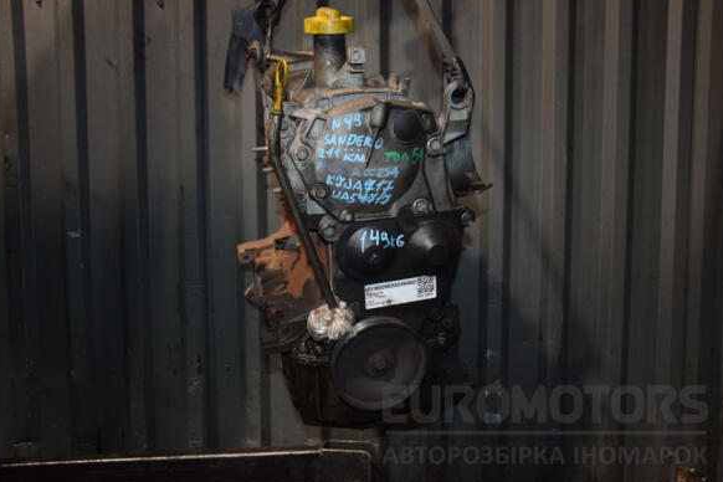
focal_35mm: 34
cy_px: 239
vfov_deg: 38.9
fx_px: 683
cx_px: 359
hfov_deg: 55.8
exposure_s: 1/60
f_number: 5
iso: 800
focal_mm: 22
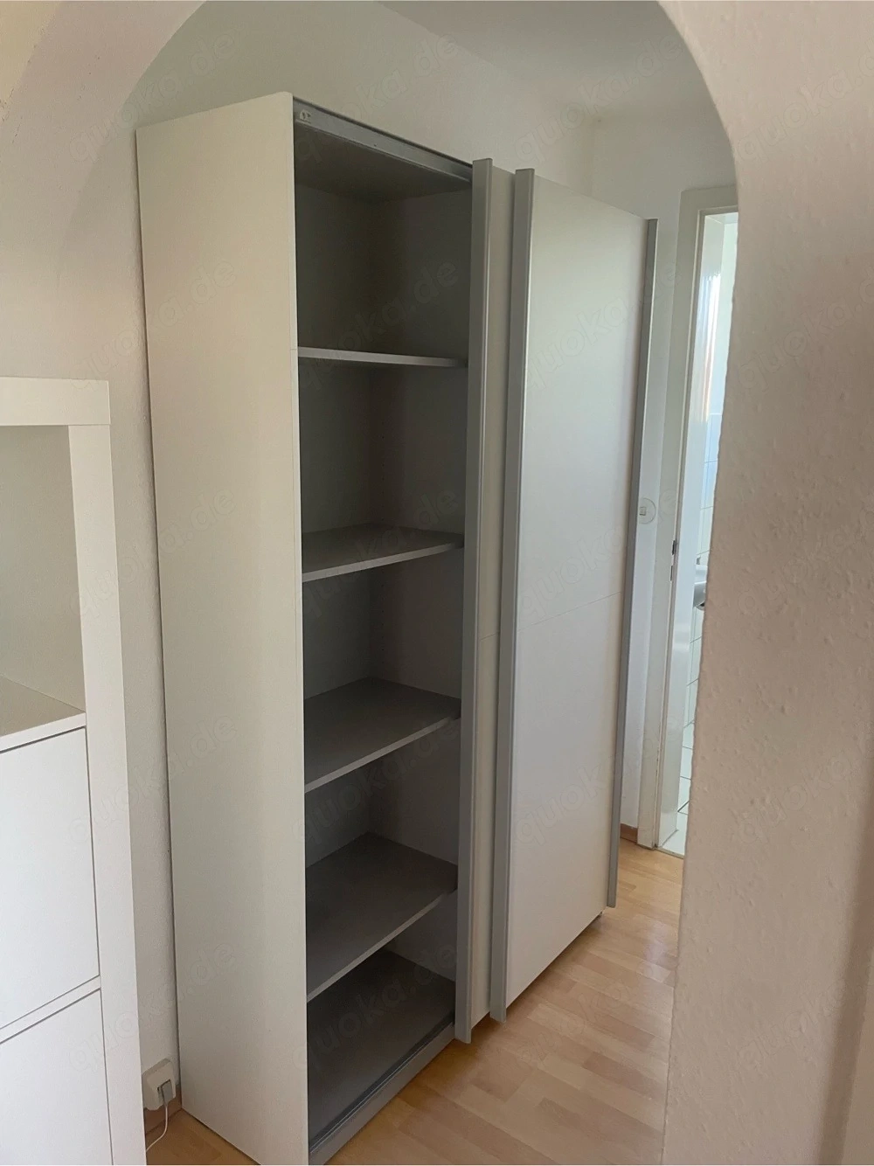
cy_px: 583
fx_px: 876
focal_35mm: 26
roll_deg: -0.2
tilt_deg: -11.0
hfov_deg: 53.0
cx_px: 437
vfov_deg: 67.3
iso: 160
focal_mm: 4.2
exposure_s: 1/50
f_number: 1.6
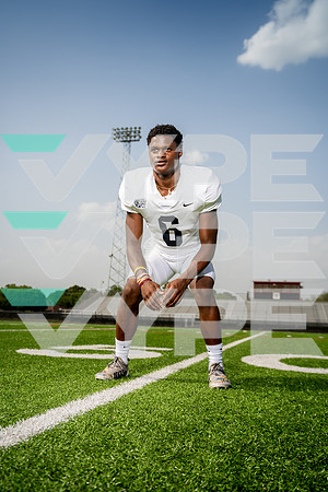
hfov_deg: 38.9
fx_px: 465
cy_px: 246
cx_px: 164
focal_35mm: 34
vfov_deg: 55.8
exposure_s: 1/1250
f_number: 4.5
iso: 100
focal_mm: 34
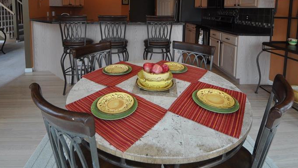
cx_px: 140
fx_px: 158
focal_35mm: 20
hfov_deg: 86.5
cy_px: 23
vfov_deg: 50.7
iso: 400
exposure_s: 1/60
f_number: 4.5
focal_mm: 8
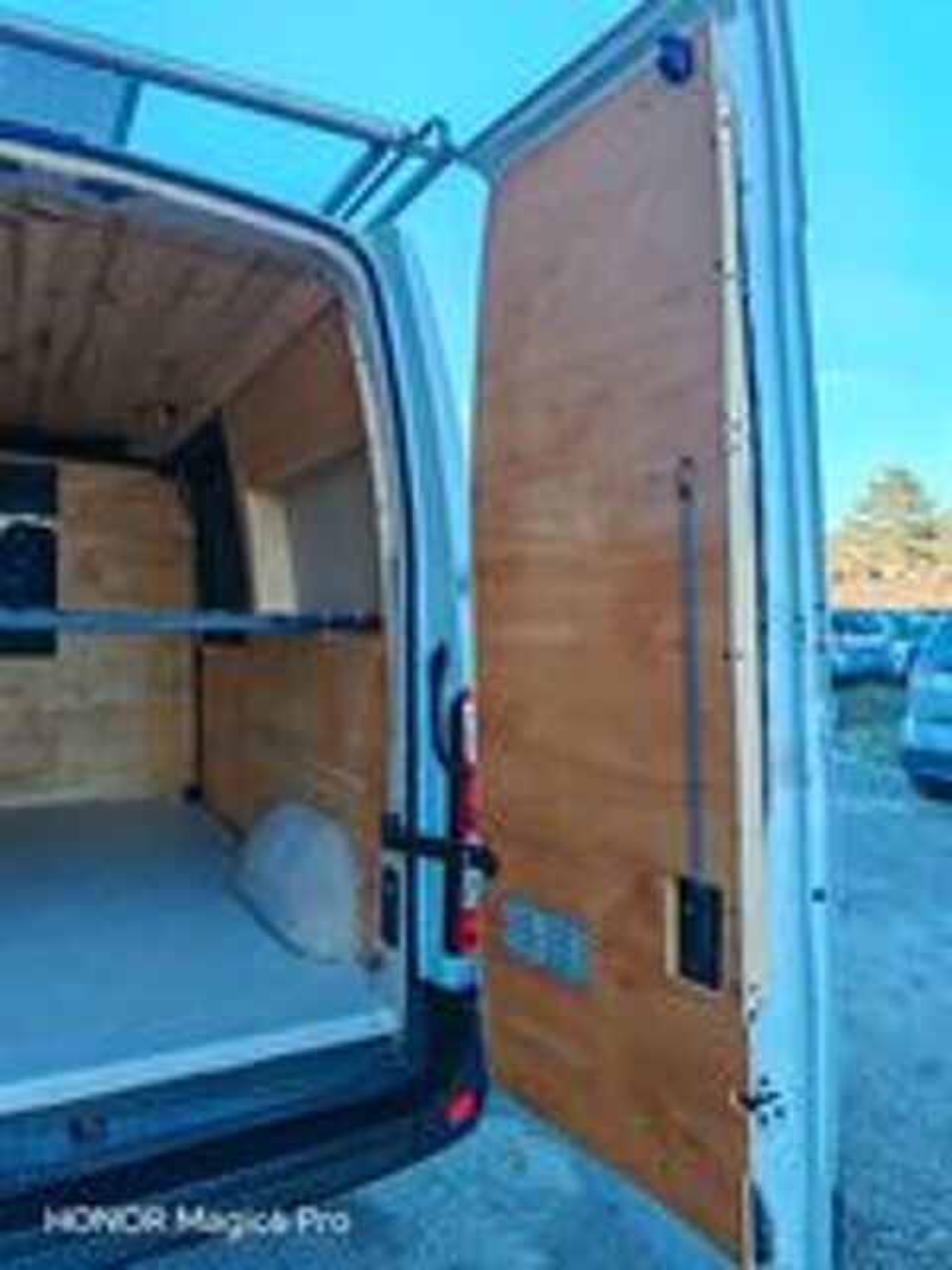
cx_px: 476
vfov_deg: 69.4
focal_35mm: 25
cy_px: 635
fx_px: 917
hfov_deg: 54.9
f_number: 2
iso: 50
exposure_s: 1/210
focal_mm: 1.82
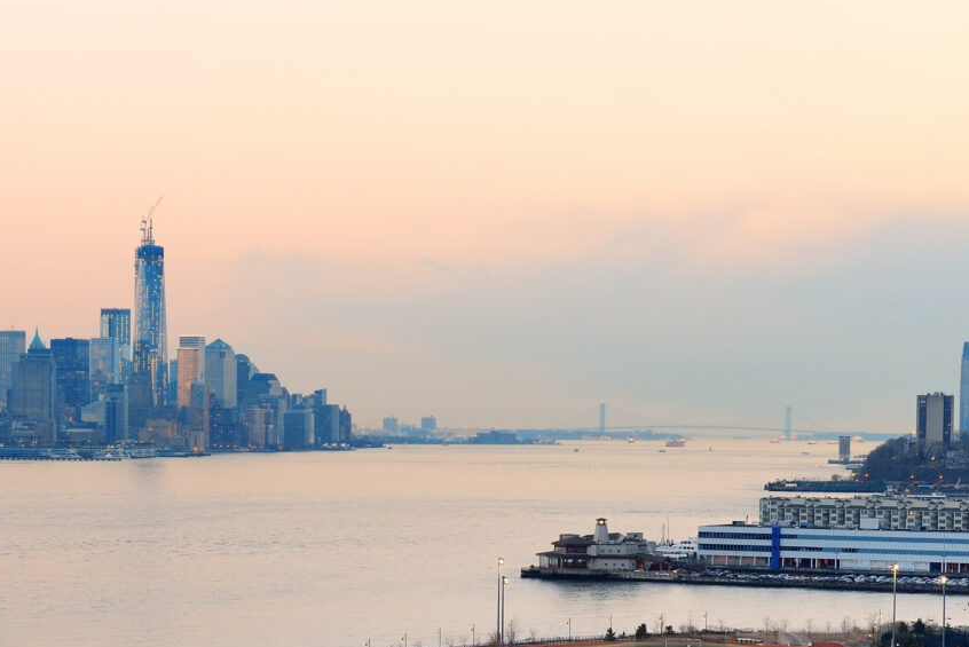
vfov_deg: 11.9
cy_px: 553
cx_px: 376
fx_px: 3097
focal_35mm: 115
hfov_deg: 17.8
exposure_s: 1/6
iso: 200
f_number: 8
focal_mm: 38
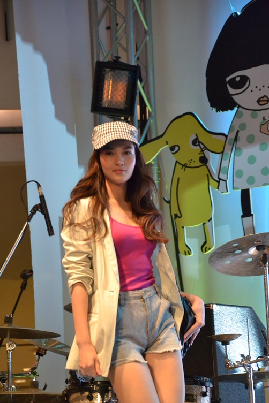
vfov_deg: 11.9
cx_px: 132
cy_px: 213
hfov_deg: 8.0
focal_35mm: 173
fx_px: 1934
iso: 3200
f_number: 5.6
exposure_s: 1/400
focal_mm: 105
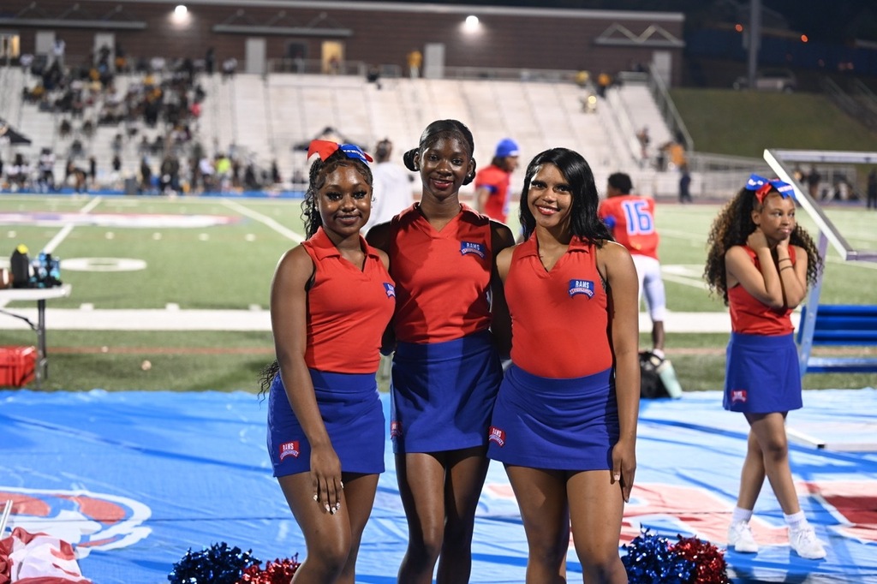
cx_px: 438
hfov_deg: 28.9
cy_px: 292
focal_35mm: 70
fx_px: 1705
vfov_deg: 19.4
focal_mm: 70
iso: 1600
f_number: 2.8
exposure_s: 1/125
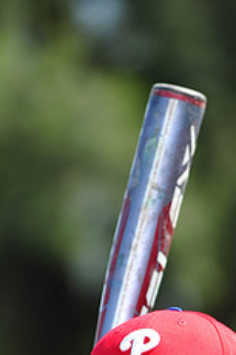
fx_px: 4963
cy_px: 429
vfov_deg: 4.1
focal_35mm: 504
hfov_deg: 2.7
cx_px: 150
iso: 200
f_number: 4.5
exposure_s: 1/640
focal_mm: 200
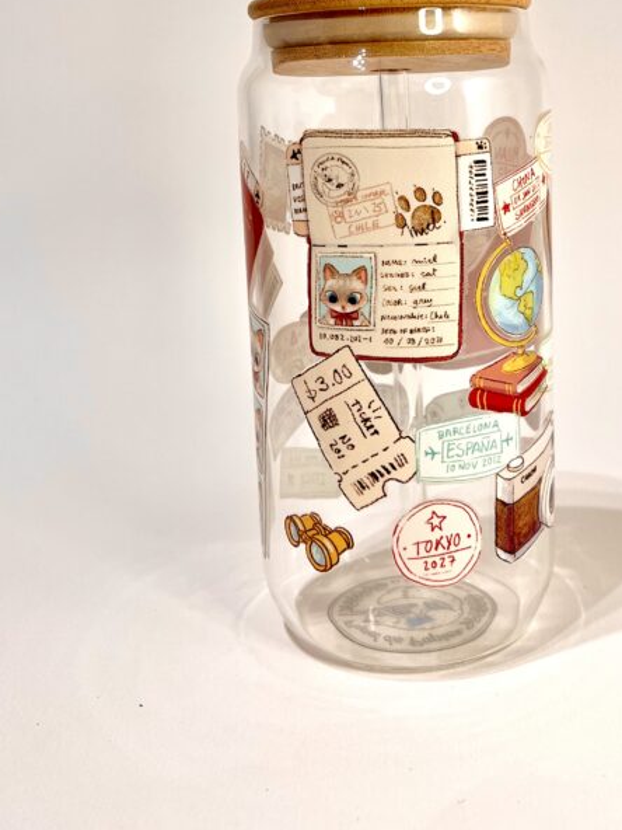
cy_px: 282
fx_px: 1078
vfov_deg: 41.6
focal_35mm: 45
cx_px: 381
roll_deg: +2.3
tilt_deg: -10.4
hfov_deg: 32.1
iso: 50
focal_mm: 5.1
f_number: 1.6
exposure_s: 1/100
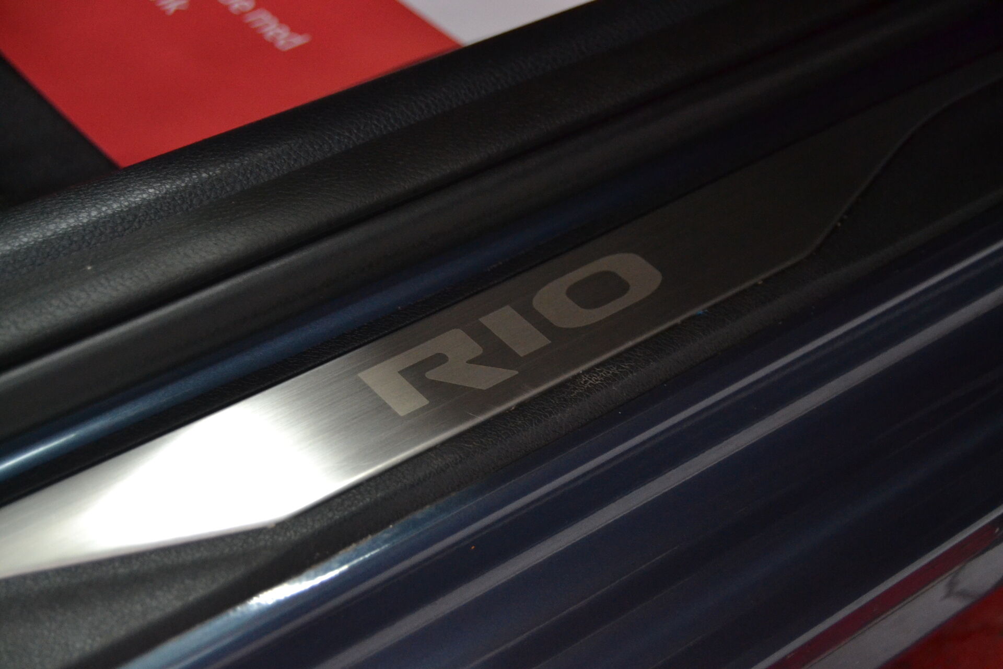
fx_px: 1922
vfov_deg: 19.7
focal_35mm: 69
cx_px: 502
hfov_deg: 29.2
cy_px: 334
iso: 2000
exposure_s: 1/60
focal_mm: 46
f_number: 5.3
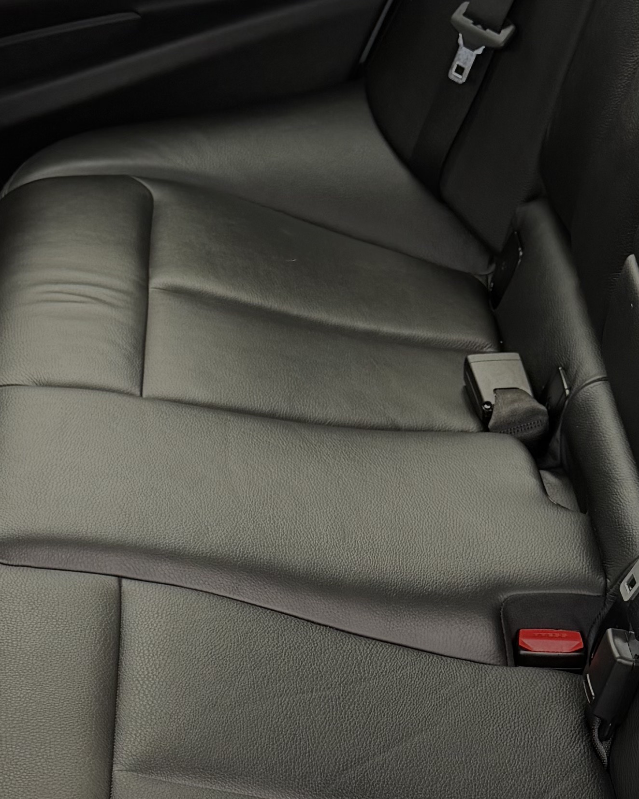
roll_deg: +4.0
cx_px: 385
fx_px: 1914
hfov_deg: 18.9
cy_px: 545
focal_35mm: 81
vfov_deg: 23.4
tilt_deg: -35.1
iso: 100
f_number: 1.78
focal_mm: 6.76
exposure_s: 1/166
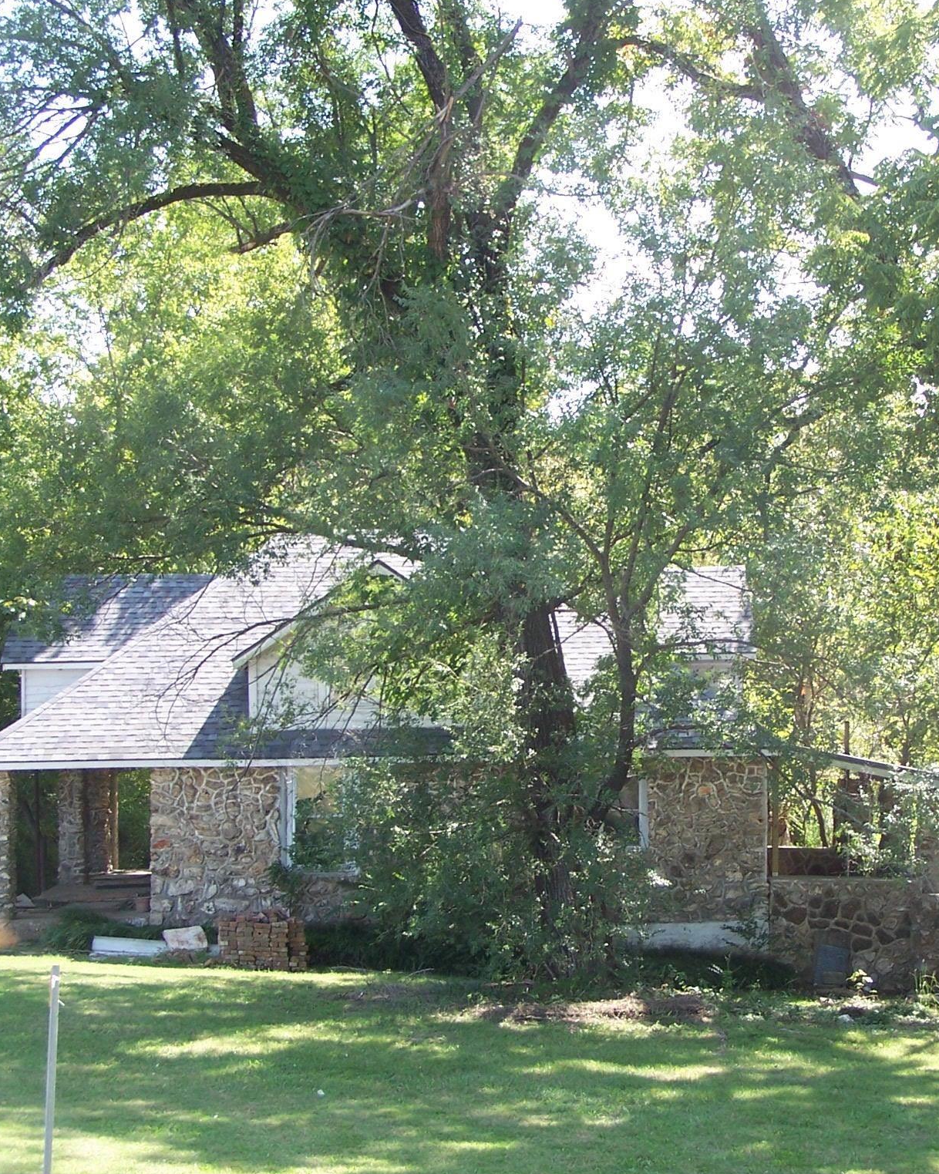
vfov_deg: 30.0
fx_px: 2189
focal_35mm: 63
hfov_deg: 24.0
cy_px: 584
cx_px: 688
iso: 80
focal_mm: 8
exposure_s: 1/180
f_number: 3
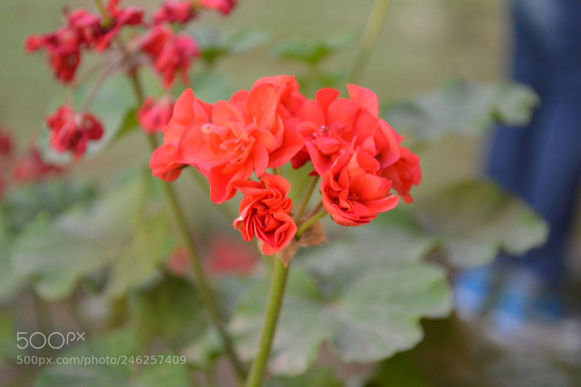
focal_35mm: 84
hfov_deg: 24.3
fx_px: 1347
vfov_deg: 16.4
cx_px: 288
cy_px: 193
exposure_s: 1/60
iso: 200
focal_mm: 55
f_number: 5.6
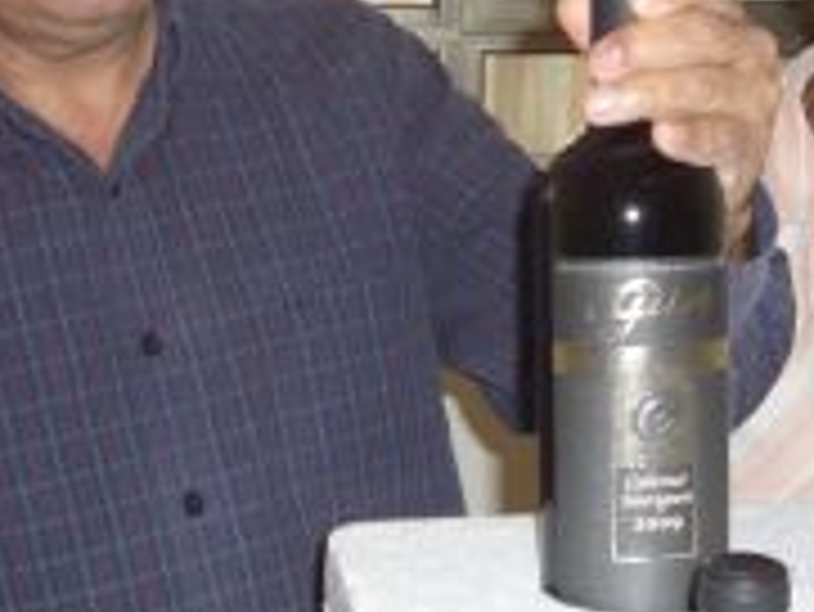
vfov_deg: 16.9
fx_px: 2047
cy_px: 155
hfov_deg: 22.4
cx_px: 528
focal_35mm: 87
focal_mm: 6.2
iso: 200
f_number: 2.7
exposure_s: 1/60
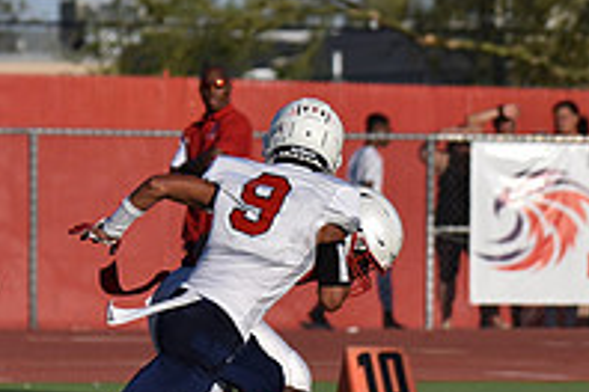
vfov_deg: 2.0
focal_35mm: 703
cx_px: 312
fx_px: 11501
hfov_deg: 2.9
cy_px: 251
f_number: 5.6
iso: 360
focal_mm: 240
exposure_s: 1/4000
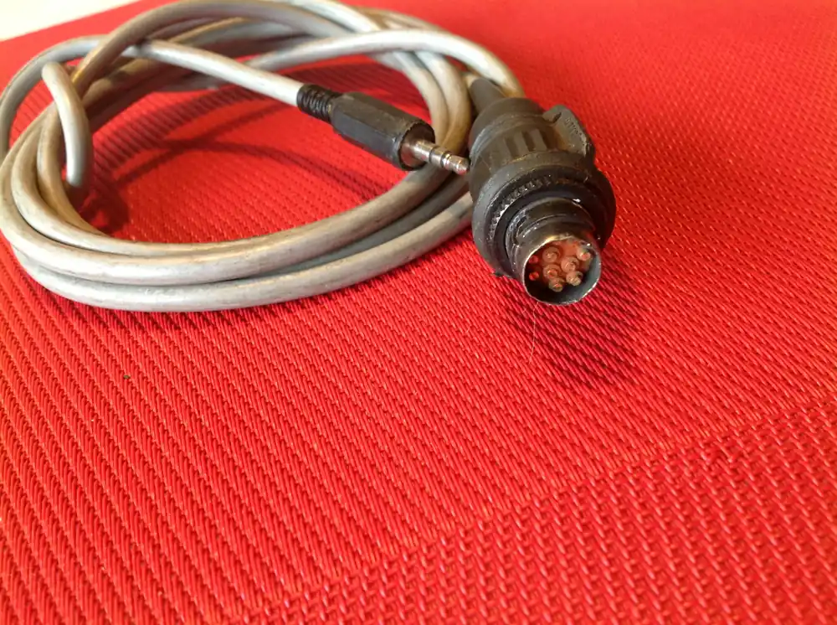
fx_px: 845
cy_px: 312
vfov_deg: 40.6
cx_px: 418
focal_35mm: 35
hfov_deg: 52.7
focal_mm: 4.28
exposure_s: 1/15
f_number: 2.4
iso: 100
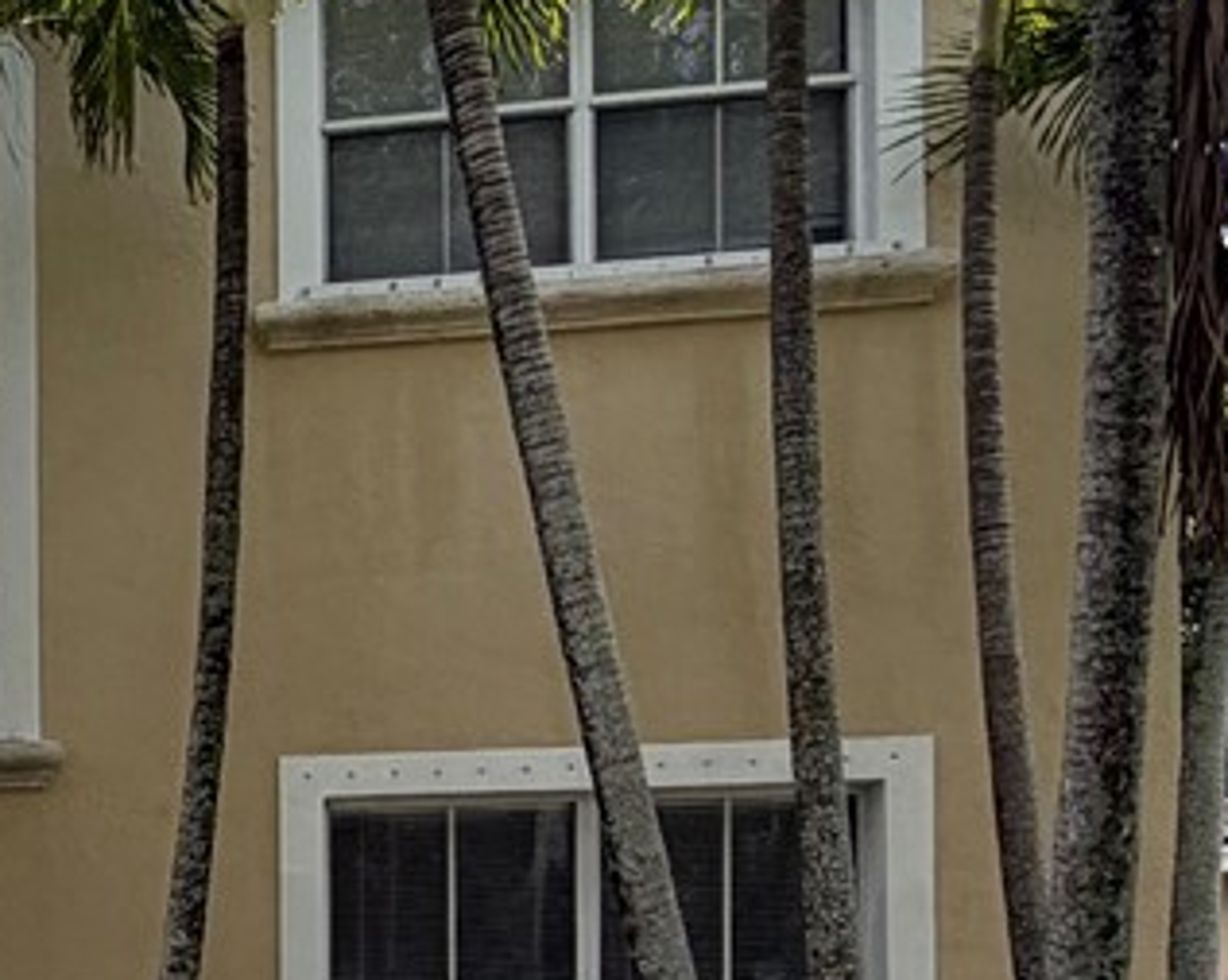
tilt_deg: +0.3
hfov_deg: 22.4
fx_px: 2505
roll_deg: -0.1
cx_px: -639
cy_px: 1092
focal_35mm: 69
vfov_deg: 21.0
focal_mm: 2.22
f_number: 2.2
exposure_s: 1/770
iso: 32
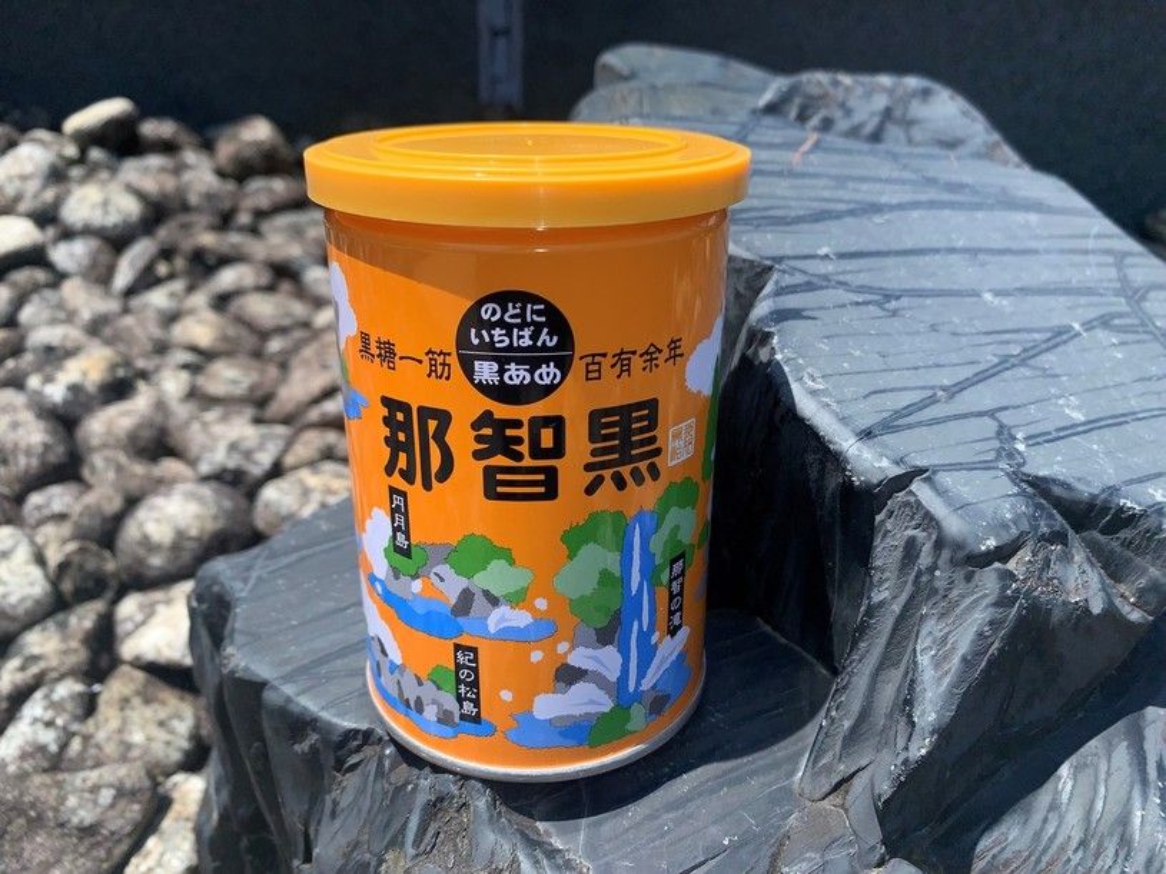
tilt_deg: -32.5
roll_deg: -2.0
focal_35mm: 26
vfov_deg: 53.1
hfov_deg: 67.3
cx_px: 583
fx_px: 876
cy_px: 437
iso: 25
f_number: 1.8
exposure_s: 1/3086
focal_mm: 4.25
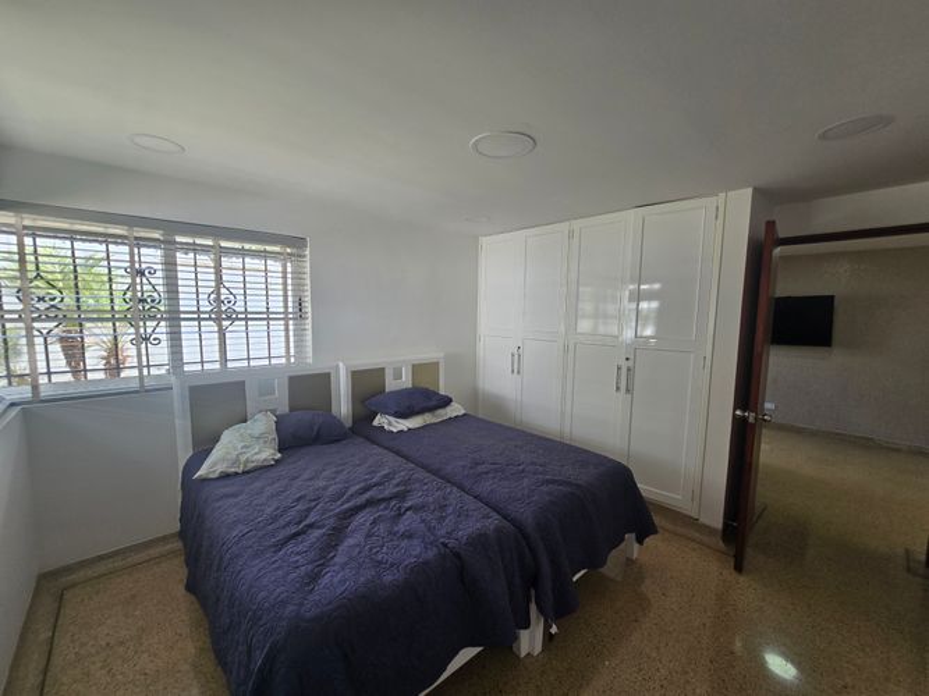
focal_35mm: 13
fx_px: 349
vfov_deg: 89.9
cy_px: 348
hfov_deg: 106.2
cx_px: 464
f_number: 2.2
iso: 80
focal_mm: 2.2
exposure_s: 1/120
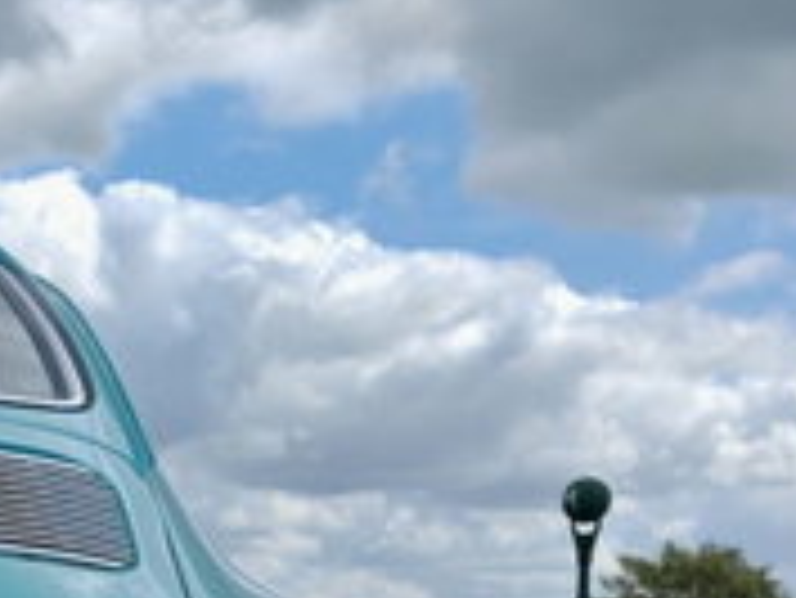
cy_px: 850
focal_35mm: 113
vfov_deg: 12.6
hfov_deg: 15.8
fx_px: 2600
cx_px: -441
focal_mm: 5.4
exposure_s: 1/2300
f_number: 1.6
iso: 50
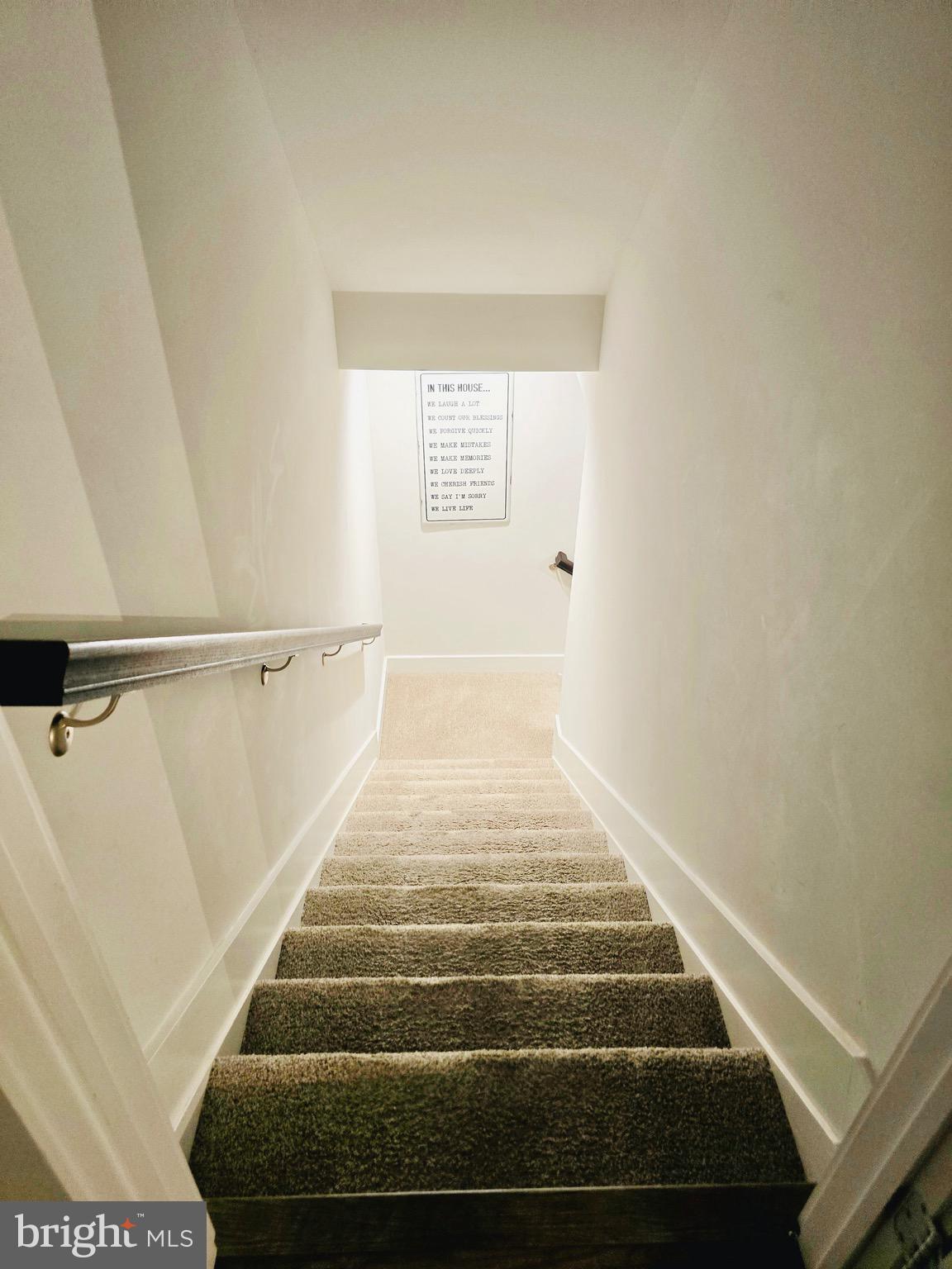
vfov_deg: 73.9
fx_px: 843
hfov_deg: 58.9
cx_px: 476
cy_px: 634
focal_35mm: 23
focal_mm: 6.3
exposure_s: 1/40.5
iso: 250
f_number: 1.7
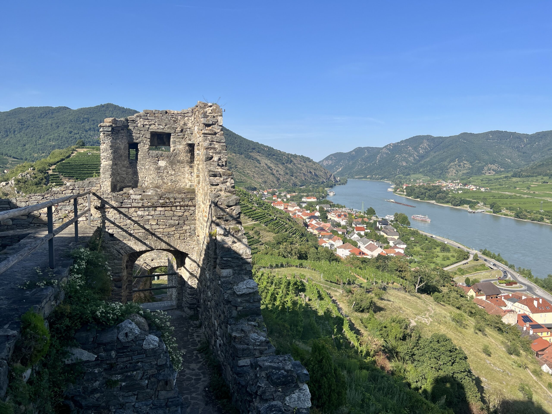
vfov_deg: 53.1
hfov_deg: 67.3
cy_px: 207
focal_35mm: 26
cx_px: 276
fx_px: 415
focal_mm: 5.7
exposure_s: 1/3356
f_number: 1.5
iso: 50
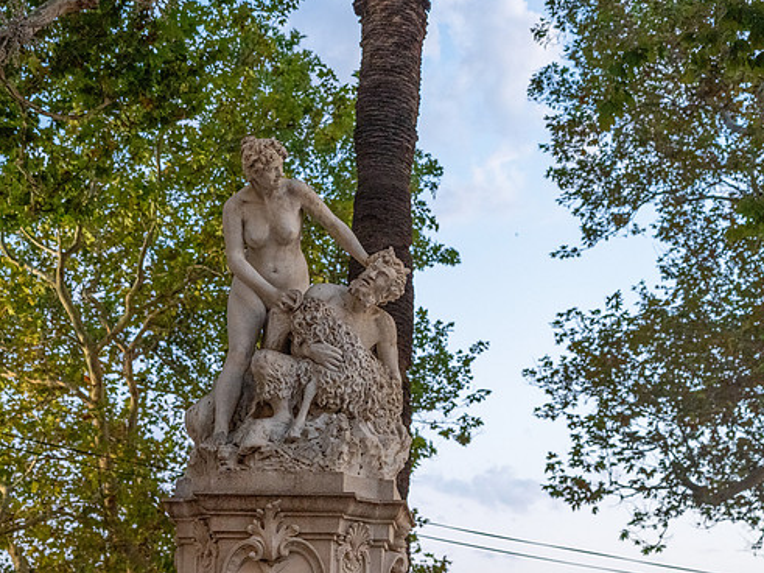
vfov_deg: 21.3
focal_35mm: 69
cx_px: 319
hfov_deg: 28.1
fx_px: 1523
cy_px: 278
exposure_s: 1/160
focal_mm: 54
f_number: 4
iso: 6400
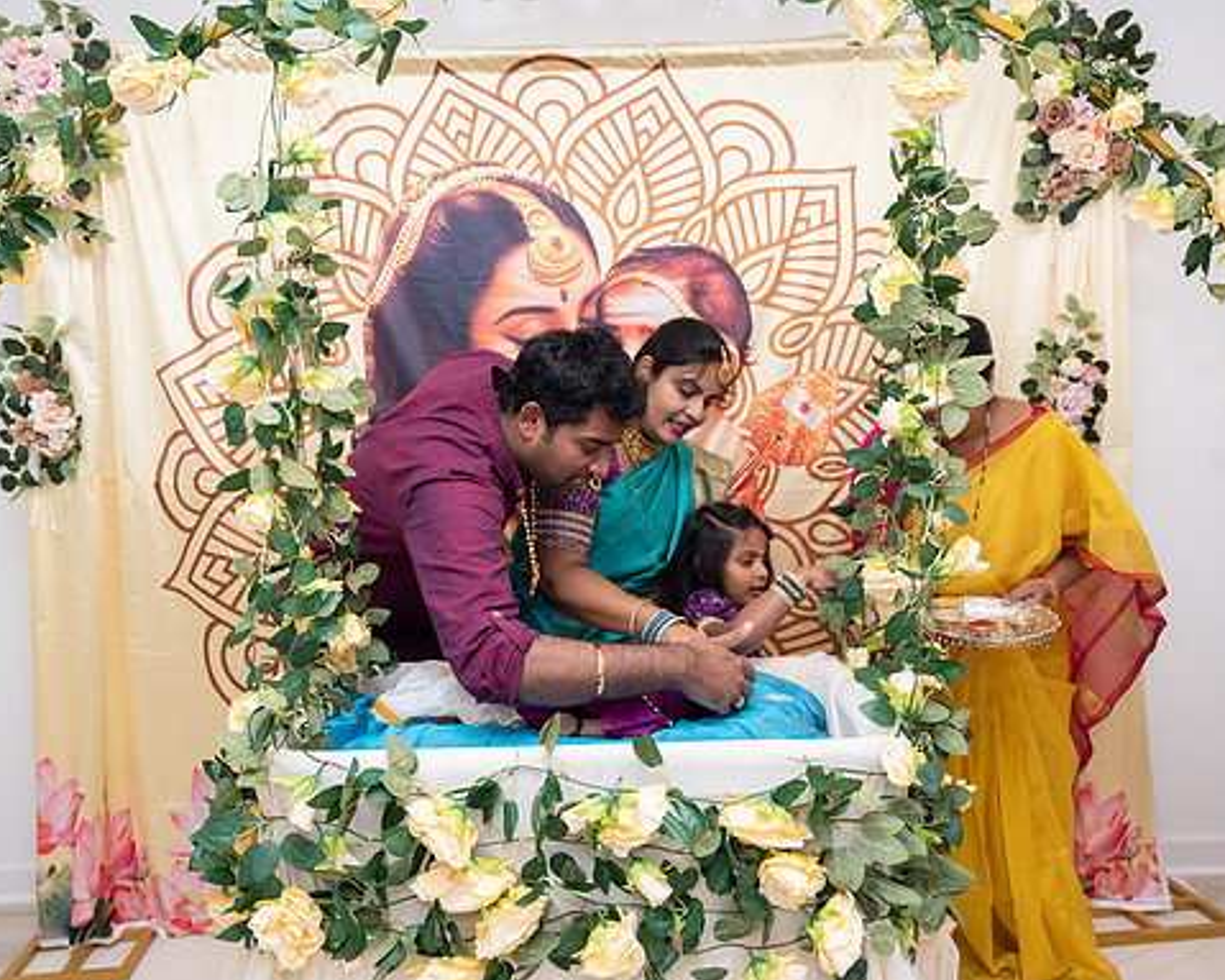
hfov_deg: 60.4
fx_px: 1051
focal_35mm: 29
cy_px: 493
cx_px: 565
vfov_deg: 50.0
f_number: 3.5
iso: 500
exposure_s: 1/200
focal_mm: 25.5
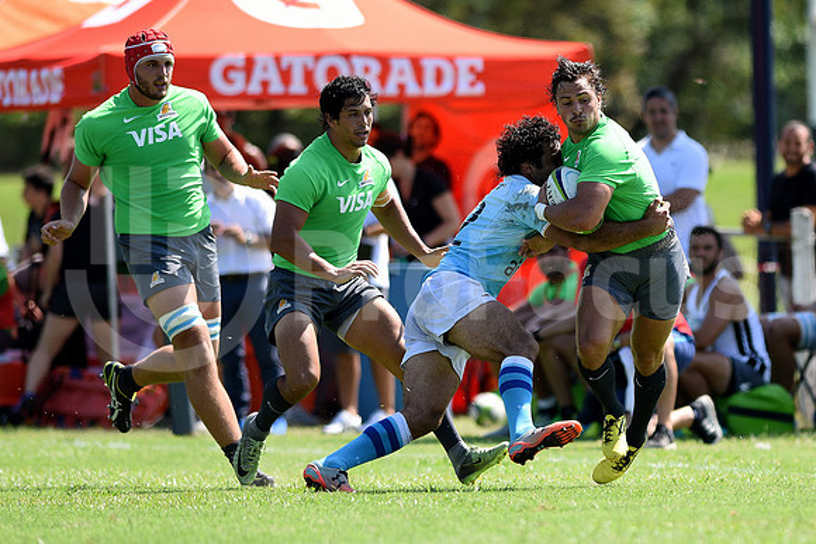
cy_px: 272
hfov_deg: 6.9
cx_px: 408
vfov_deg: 4.6
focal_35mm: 300
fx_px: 6801
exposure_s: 1/1600
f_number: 2.8
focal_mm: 300
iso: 200
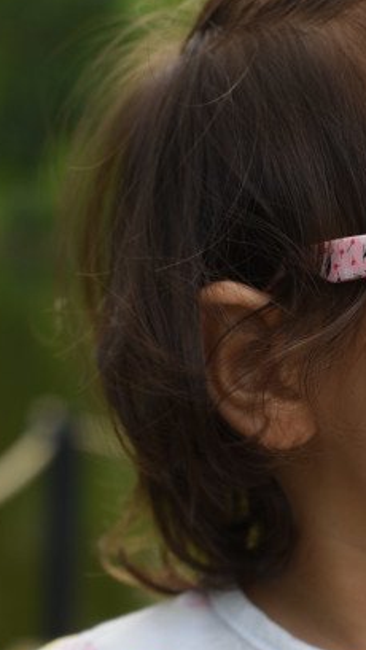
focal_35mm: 128
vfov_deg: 16.7
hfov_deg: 9.4
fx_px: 2209
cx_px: 406
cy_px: 467
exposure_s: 1/200
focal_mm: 50
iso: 100
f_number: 4.5
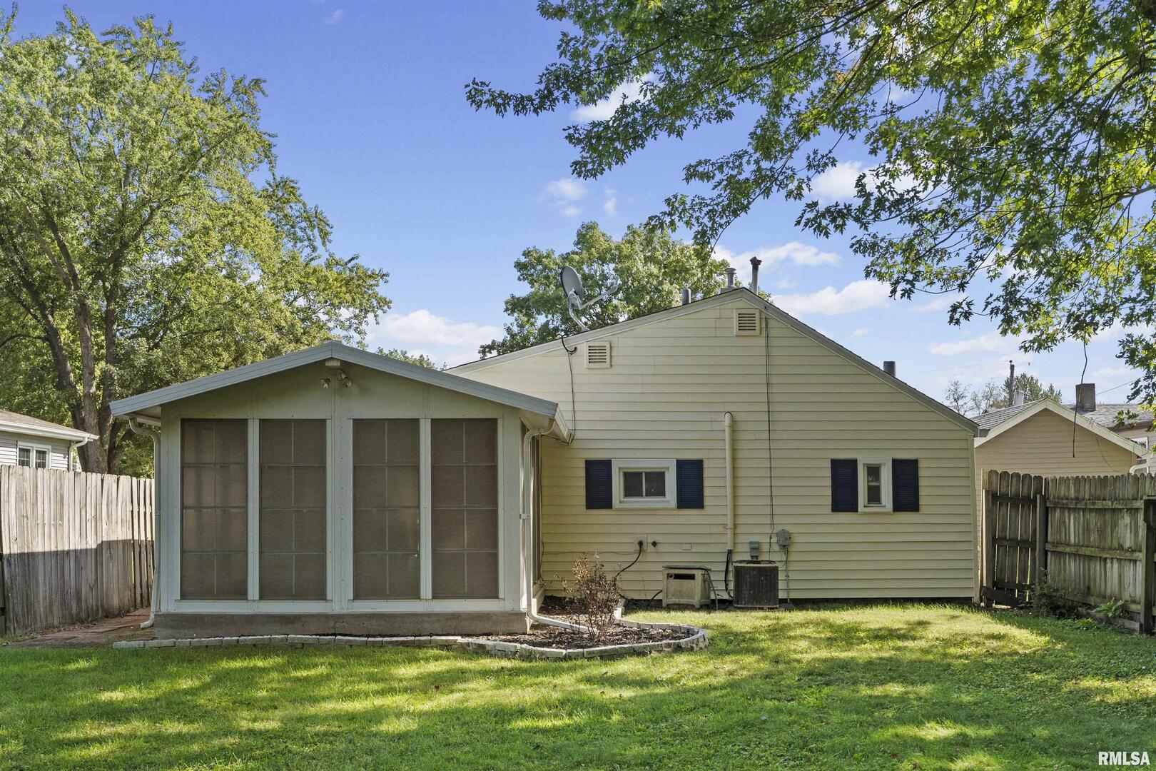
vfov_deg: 40.0
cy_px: 386
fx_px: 1060
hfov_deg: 57.2
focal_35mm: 33
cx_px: 578
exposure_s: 1/30
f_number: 9
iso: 400
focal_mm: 22
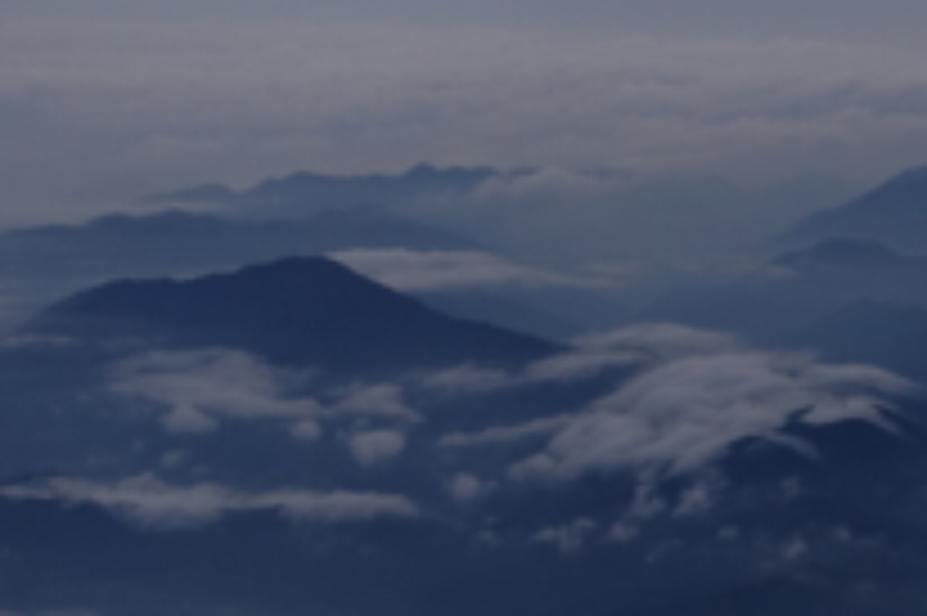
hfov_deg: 10.0
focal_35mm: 204
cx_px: 981
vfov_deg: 6.7
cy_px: 594
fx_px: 5249
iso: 125
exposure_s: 1/250
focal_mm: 25.7
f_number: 4
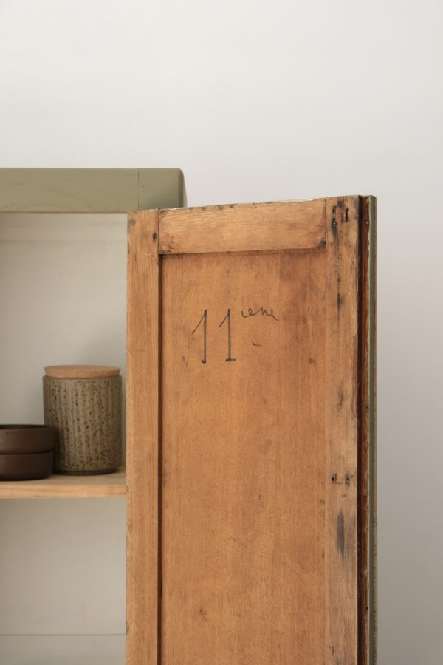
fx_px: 978
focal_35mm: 53
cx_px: 222
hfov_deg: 25.5
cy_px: 332
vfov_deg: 37.5
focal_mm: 35
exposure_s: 1/52
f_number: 2.8
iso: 160
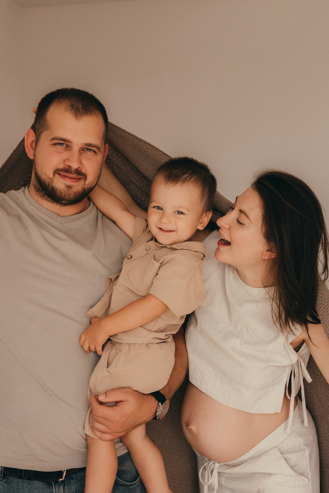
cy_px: 246
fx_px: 699
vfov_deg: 38.9
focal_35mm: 51
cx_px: 164
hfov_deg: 26.5
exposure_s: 1/320
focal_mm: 34
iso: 400
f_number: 5
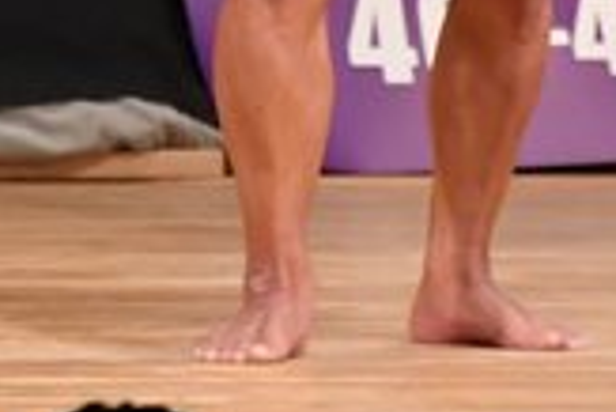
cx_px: -293
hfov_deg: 1.4
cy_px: -370
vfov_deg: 0.9
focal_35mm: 1499
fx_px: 25672
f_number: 5.6
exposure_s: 1/400
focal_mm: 210
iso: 5000
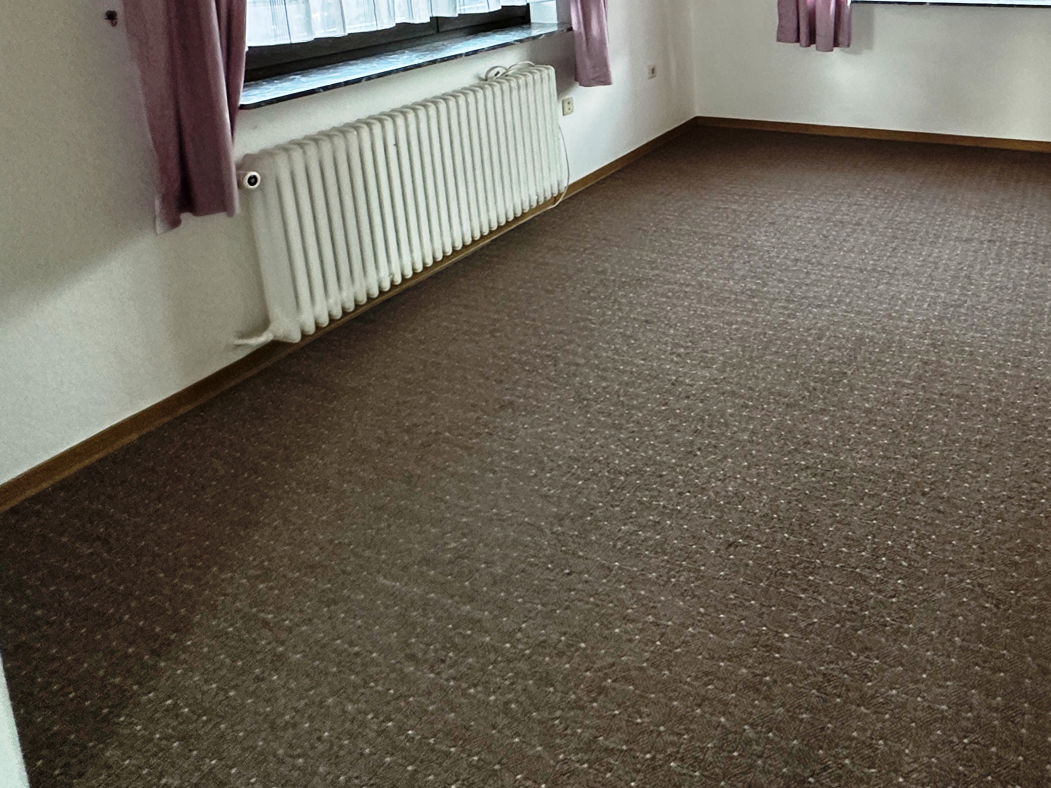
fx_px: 820
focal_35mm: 27
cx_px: 820
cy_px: 51
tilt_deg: -9.3
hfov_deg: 60.8
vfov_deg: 45.5
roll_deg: +1.1
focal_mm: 2.22
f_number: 2.2
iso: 400
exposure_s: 1/60
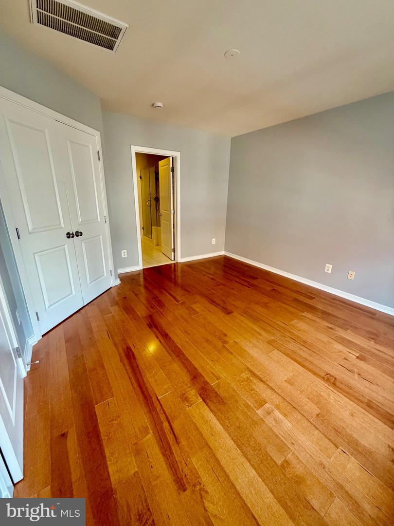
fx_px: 212
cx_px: 197
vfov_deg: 102.1
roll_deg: -0.5
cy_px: 263
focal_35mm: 14
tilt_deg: -17.6
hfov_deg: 85.7
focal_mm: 2.22
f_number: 2.2
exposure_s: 1/99
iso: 320
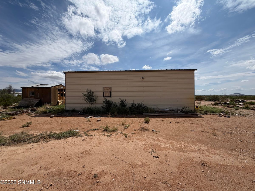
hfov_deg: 102.1
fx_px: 103
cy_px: 96
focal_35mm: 14
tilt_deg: +1.6
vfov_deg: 85.7
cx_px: 128
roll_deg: +1.5
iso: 20
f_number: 2.2
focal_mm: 2.22
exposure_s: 1/2024
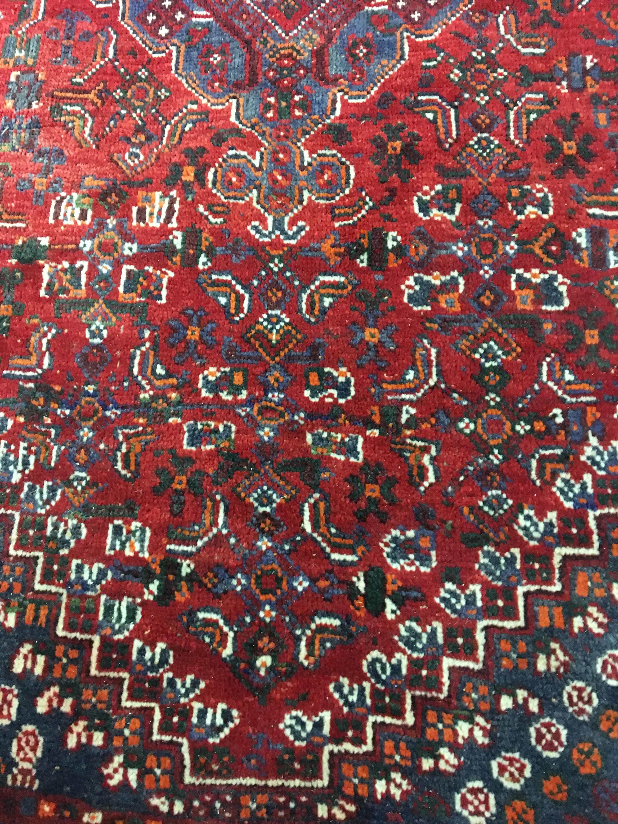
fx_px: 690
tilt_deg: -74.6
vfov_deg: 61.7
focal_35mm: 29
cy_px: 412
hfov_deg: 48.2
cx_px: 309
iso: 320
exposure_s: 1/17
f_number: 2.2
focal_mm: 4.15
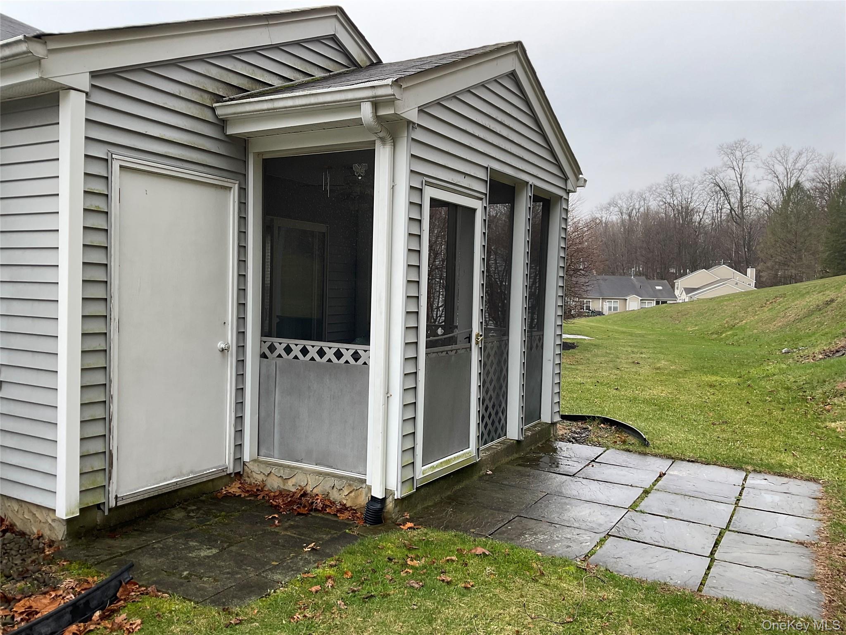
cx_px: 423
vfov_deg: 48.2
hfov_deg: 61.7
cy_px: 318
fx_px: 709
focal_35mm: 29
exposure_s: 1/182
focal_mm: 3
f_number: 1.8
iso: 16
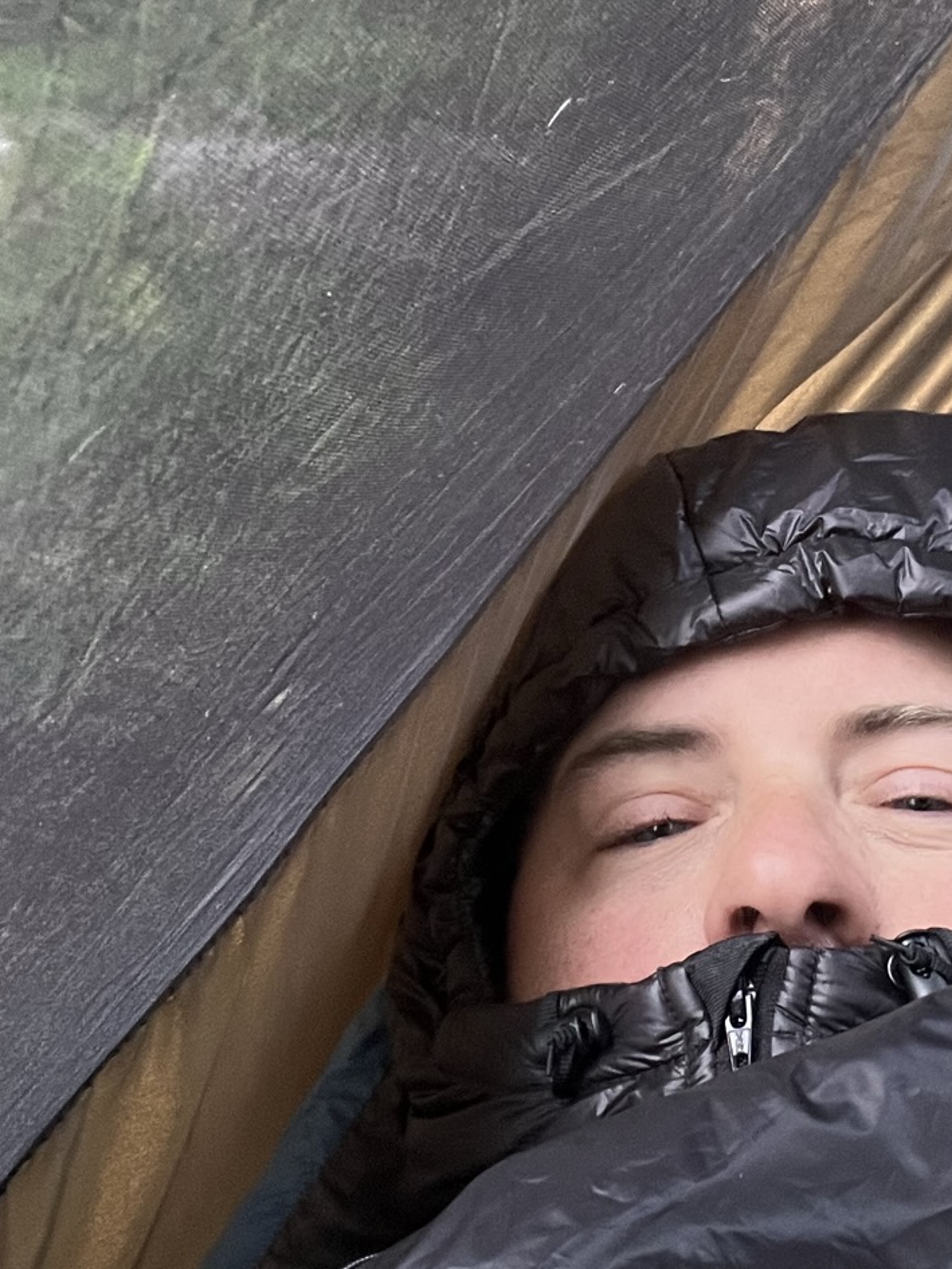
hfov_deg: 22.2
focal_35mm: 65
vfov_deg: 29.8
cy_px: 559
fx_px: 2383
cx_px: 784
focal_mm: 2.71
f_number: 2.2
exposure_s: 1/41
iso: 400
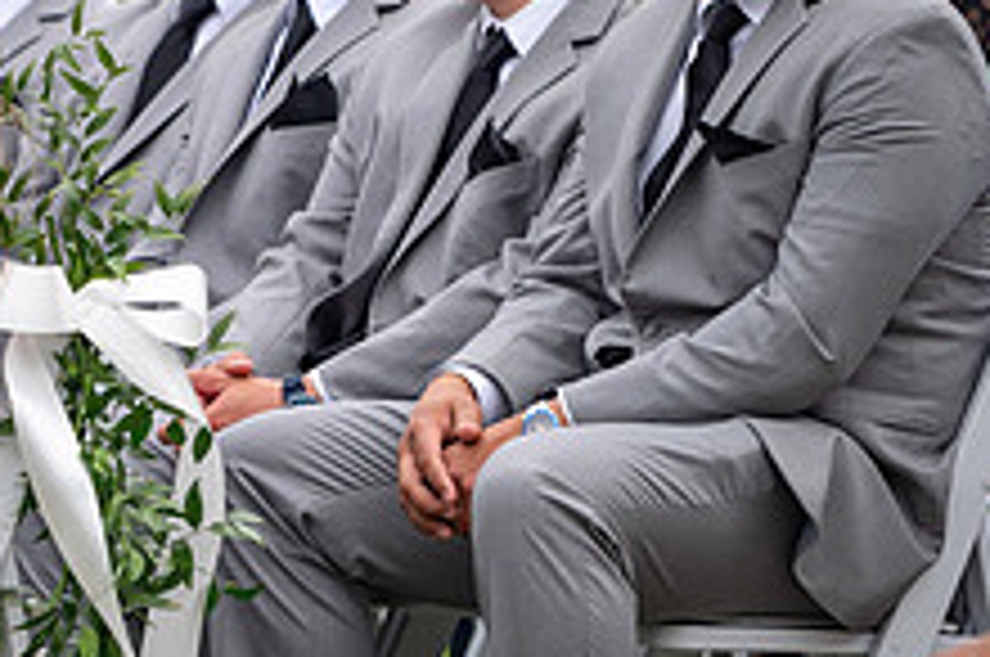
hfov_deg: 4.1
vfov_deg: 2.7
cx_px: -302
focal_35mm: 502
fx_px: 13785
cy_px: 202
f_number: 4
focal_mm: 190
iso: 400
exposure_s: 1/1250
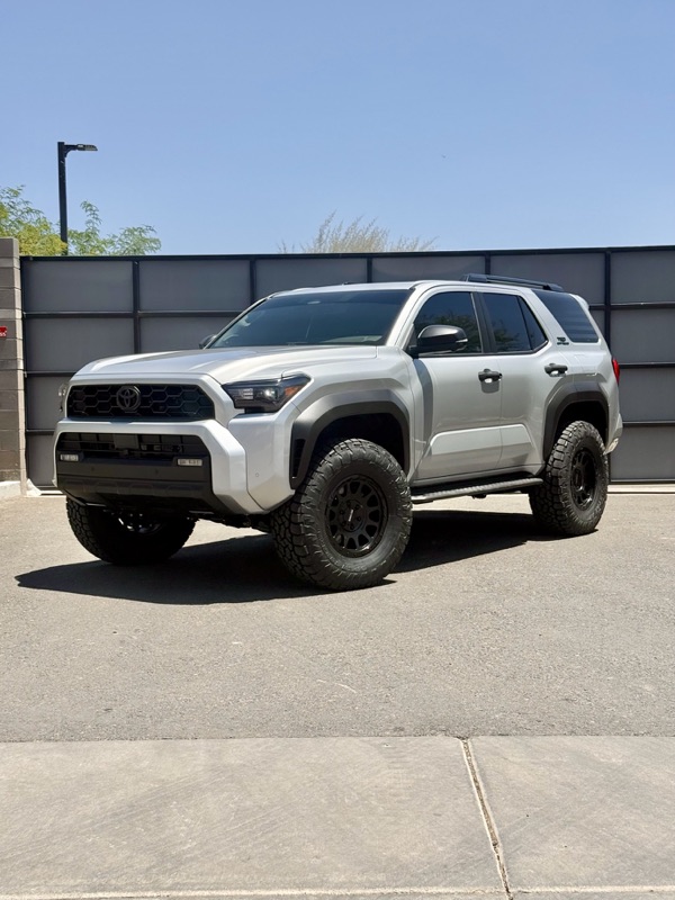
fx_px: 1248
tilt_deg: -1.2
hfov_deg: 30.3
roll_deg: +1.1
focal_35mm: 48
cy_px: 450
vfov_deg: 39.7
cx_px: 338
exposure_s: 1/6024
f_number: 1.78
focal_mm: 6.76
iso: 80
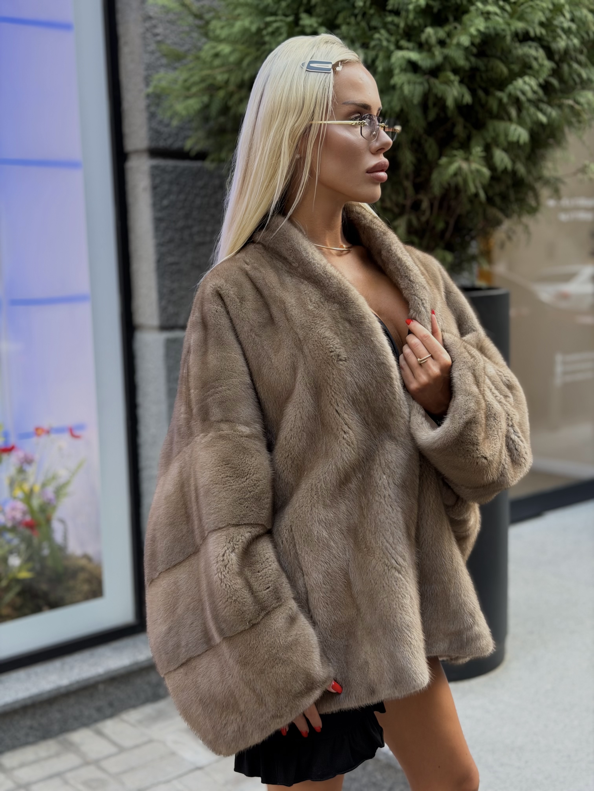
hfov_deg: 30.3
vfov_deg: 39.7
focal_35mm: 48
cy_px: 396
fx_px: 1098
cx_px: 297
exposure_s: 1/124
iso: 64
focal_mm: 6.76
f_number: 1.78
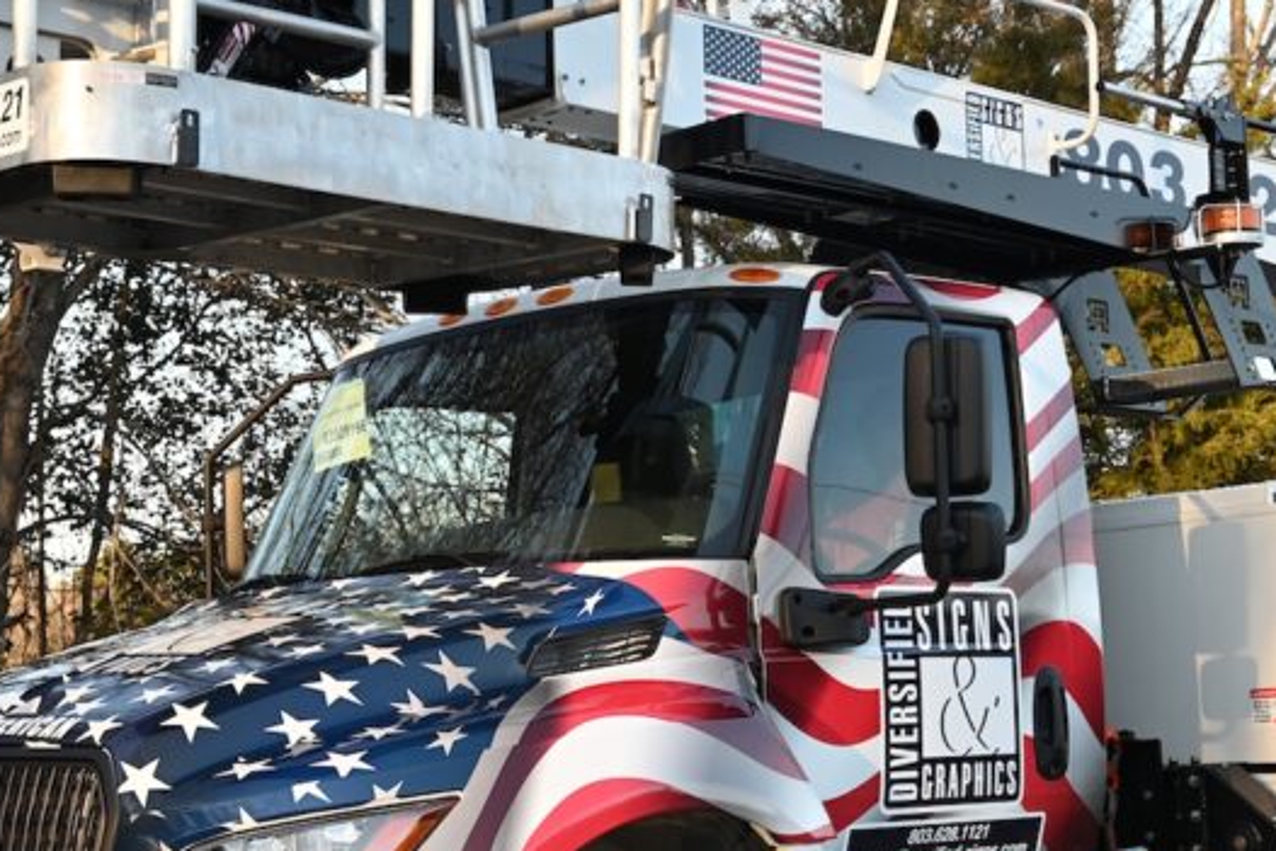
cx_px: 740
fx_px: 2553
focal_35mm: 72
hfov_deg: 28.0
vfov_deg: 18.9
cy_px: 581
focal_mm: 37
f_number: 5.3
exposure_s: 1/80
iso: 100
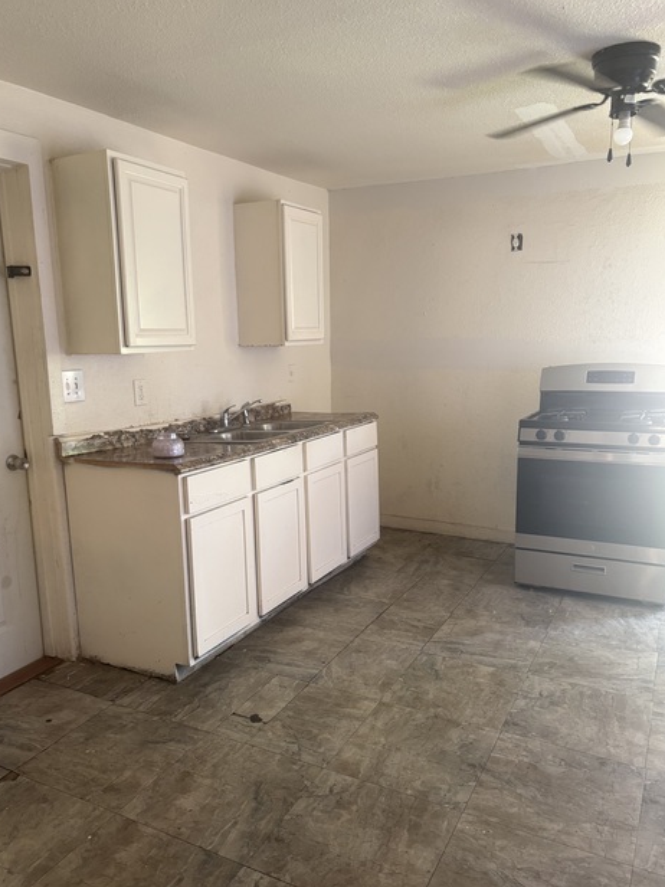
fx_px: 692
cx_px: 327
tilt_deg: -9.6
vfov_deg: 65.3
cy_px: 455
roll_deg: +0.6
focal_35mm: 27
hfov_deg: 51.4
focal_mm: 5.96
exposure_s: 1/60
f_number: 1.6
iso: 160
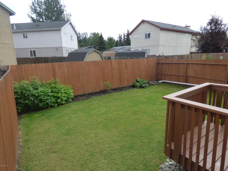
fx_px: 132
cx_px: 114
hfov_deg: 81.7
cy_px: 86
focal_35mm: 20
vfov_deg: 66.0
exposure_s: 1/500
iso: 160
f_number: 2.8
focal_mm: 3.58
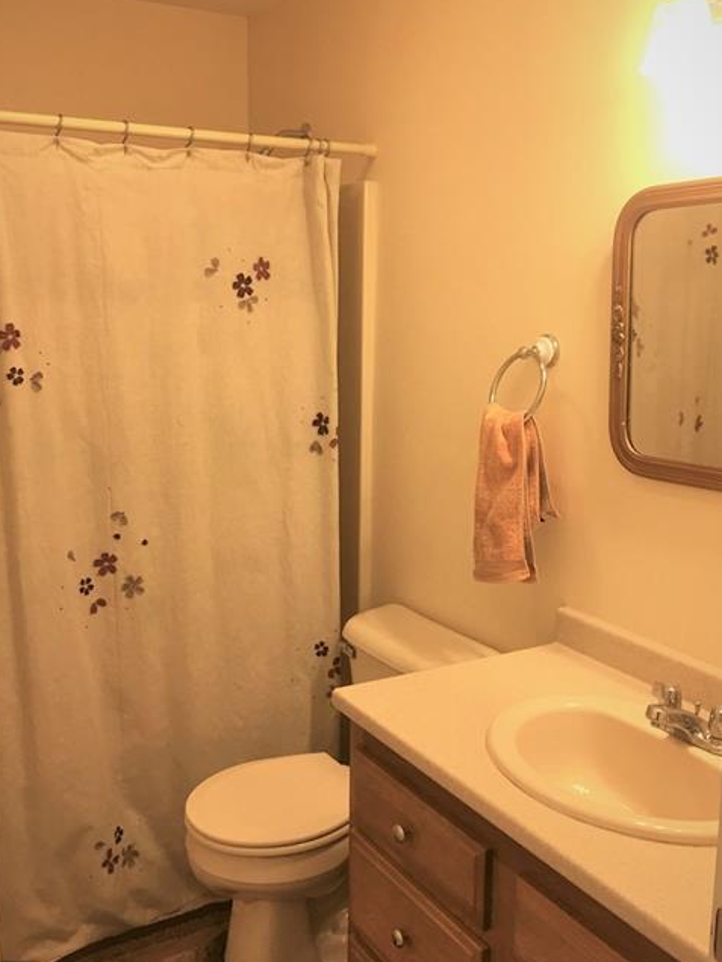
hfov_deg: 40.7
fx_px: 973
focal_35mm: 35
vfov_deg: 52.6
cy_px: 487
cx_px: 342
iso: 25
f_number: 2.2
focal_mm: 4.15
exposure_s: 1/15
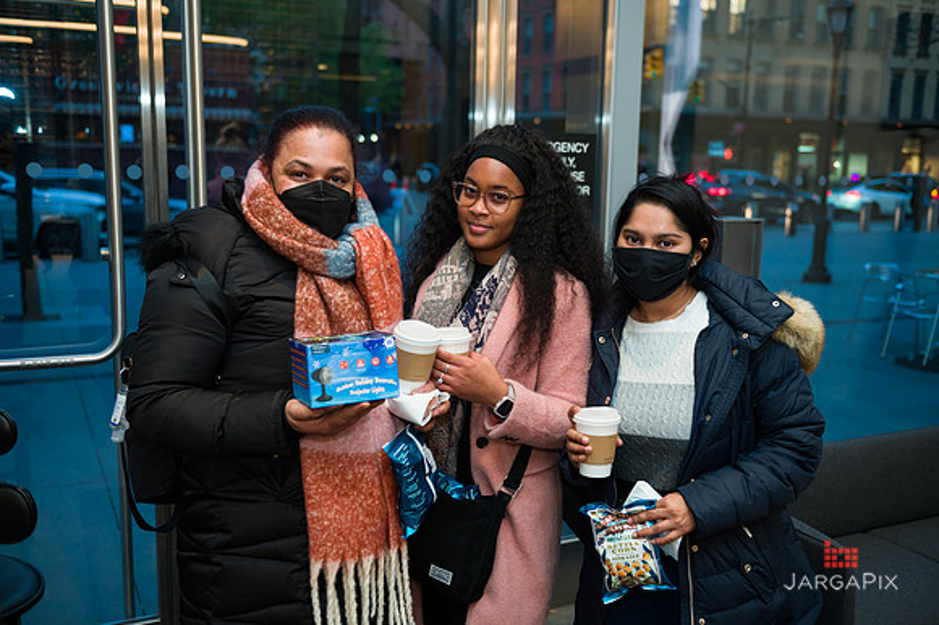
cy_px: 312
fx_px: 938
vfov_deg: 36.8
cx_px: 470
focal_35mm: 36
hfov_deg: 53.2
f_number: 3.2
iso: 400
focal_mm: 36
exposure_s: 1/200
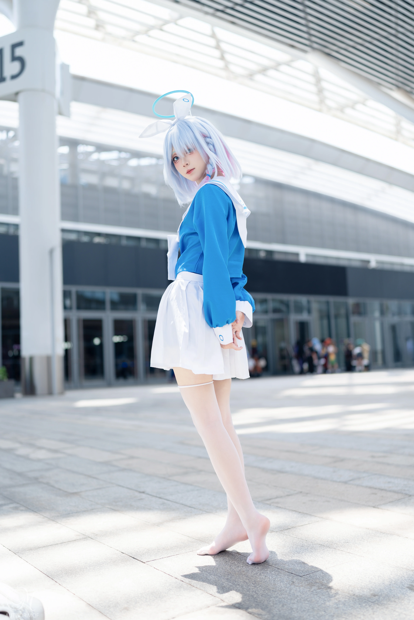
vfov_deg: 54.4
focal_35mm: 35
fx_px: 604
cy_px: 310
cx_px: 207
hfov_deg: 37.9
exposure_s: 1/800
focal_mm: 35
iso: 100
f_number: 1.4
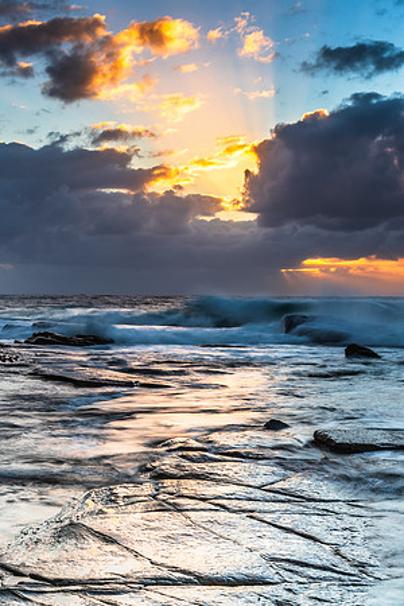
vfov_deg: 30.5
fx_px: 1112
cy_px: 303
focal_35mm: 66
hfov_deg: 20.5
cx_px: 261
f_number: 11
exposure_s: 1/1.67
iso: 31
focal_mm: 44
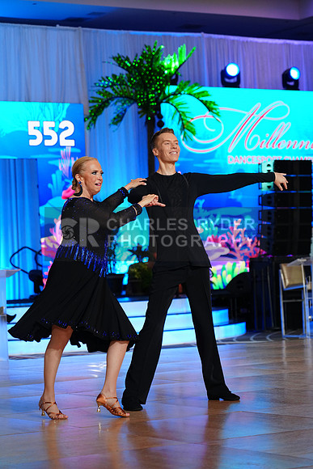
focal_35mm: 105
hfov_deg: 13.0
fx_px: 1368
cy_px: 234
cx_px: 156
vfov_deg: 19.5
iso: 1600
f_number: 4
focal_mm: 105
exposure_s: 1/400
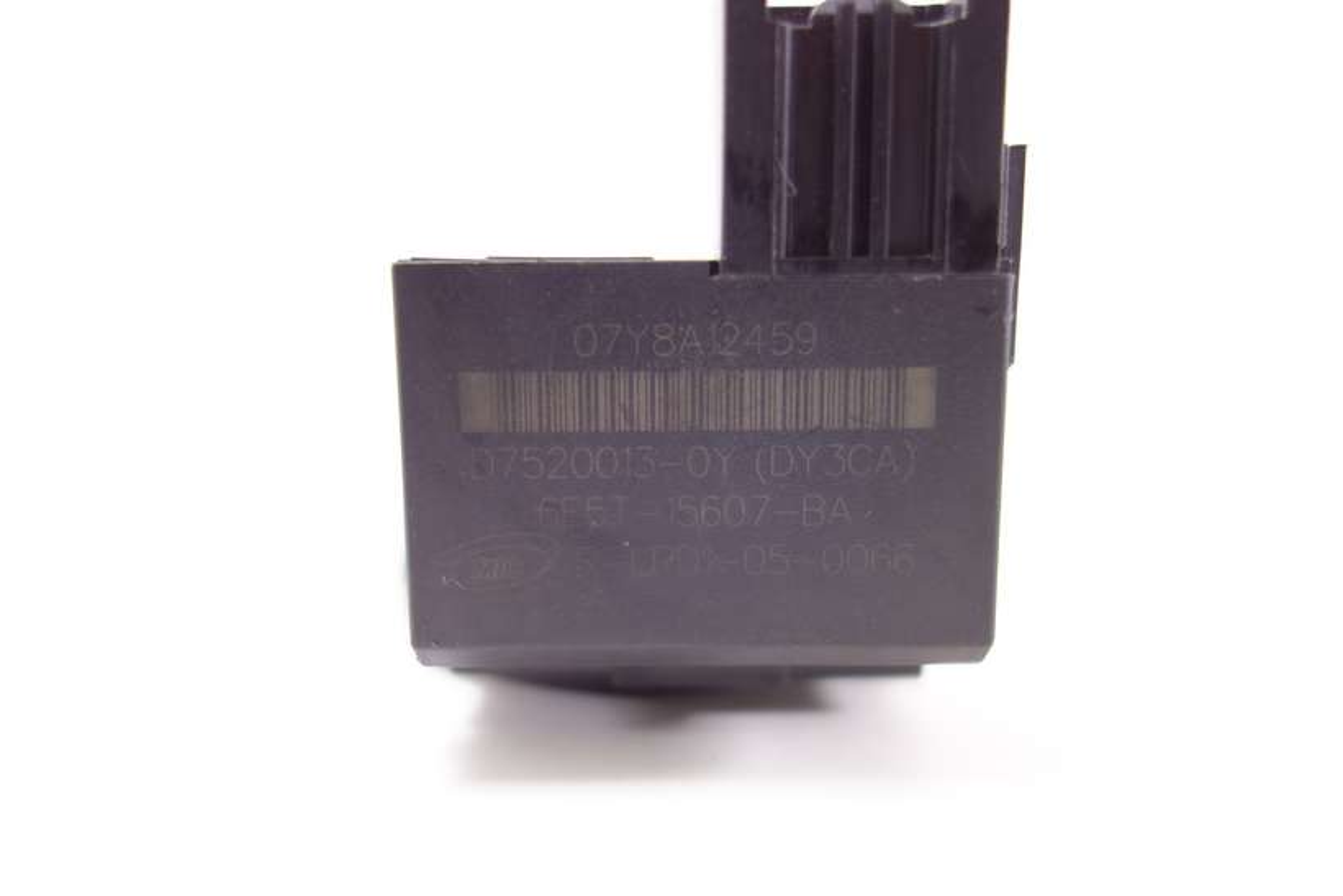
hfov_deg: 65.5
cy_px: 448
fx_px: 1045
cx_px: 672
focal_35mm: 28
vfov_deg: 46.4
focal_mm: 10.4
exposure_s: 1/50
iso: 125
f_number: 1.8
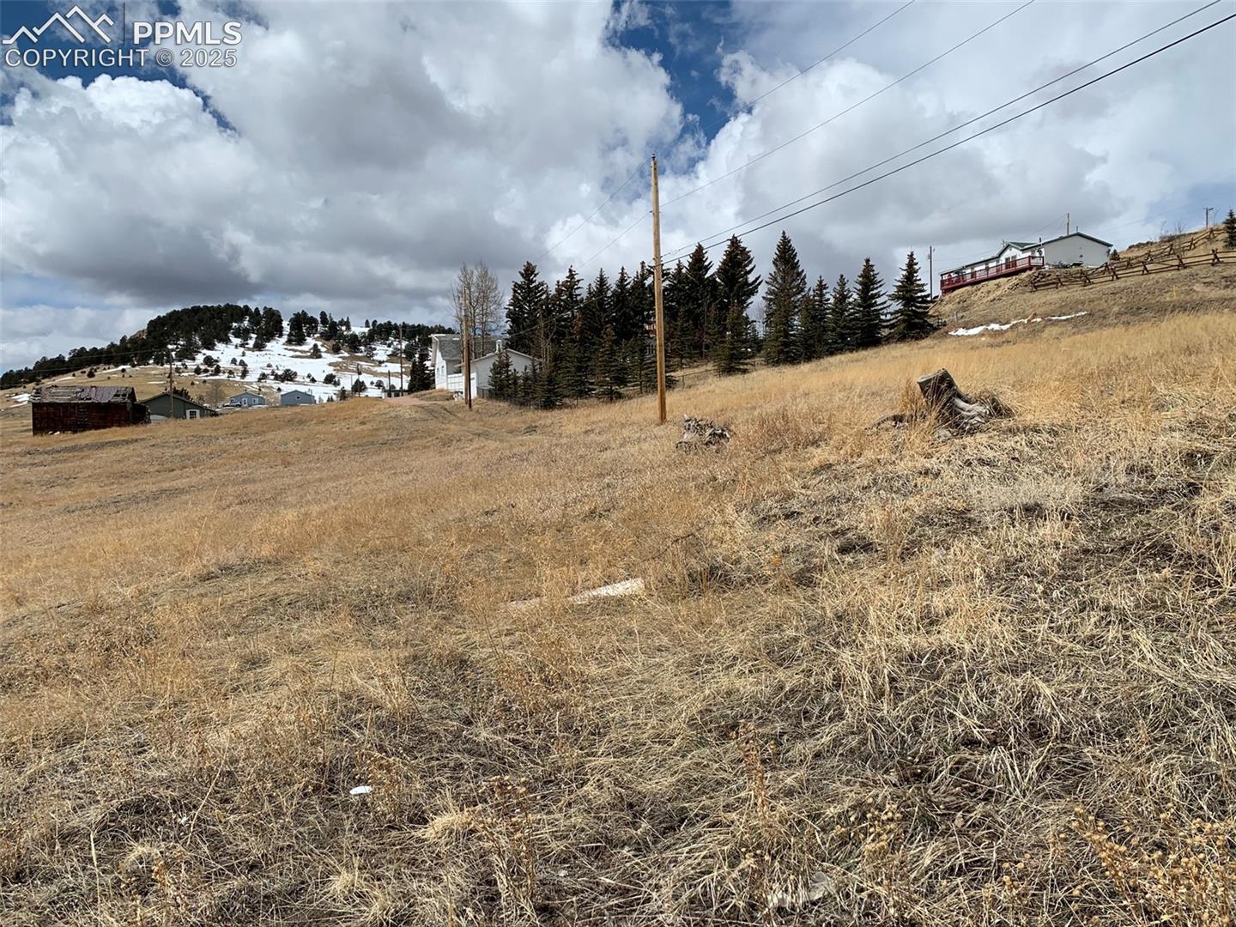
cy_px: 464
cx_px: 618
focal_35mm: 26
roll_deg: +0.8
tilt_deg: -1.1
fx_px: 928
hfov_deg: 67.3
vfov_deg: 53.1
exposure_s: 1/4902
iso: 25
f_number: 1.8
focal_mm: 4.25
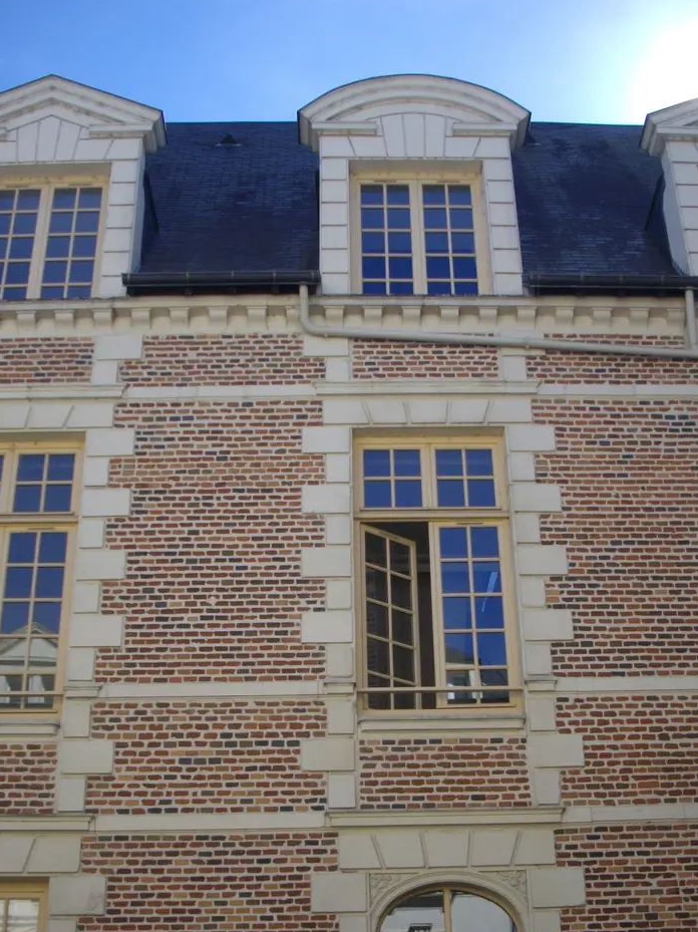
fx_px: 1372
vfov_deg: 37.1
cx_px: 405
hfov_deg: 28.5
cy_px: 614
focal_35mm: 51
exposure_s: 1/250
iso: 100
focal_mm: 6.2
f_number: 5.6
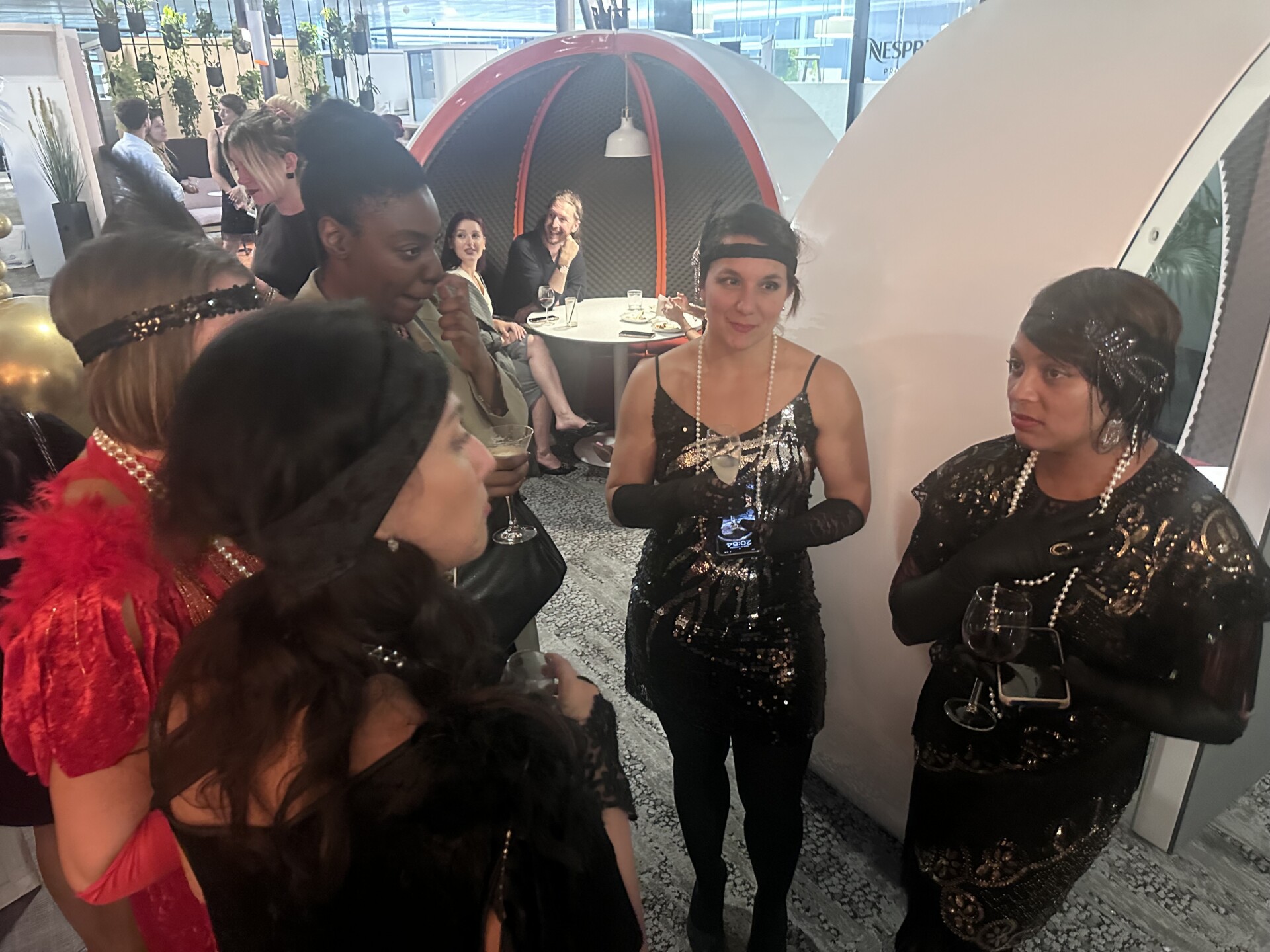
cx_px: 635
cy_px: 476
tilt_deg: -22.8
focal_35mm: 24
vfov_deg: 56.8
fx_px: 881
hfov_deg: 71.6
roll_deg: +0.4
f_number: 1.78
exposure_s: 1/31
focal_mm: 6.86
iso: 1000
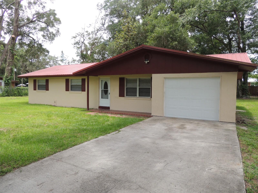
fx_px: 179
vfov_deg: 56.8
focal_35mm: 24
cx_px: 129
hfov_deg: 71.6
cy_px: 96
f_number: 3
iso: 100
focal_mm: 4.3
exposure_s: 1/400
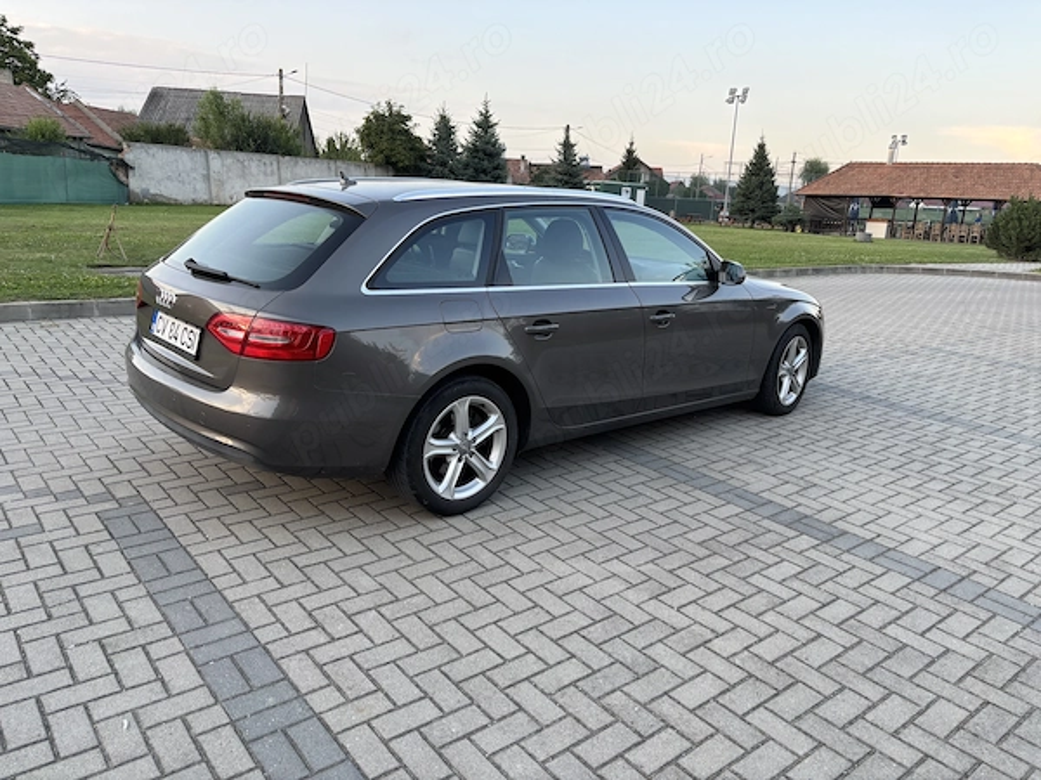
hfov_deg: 67.3
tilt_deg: -13.7
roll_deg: -1.3
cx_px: 520
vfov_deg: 53.1
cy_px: 390
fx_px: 782
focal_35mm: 26
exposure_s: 1/212
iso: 40
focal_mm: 5.96
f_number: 1.6
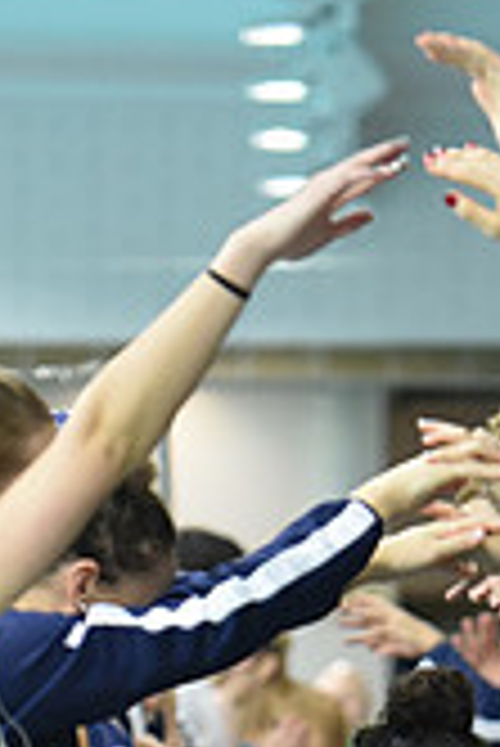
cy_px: 1130
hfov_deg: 3.6
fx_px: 7983
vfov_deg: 5.3
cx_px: 309
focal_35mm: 384
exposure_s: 1/320
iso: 3200
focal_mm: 110
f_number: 2.8
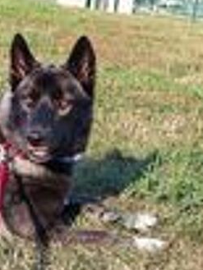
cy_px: 215
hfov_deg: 14.3
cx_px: 64
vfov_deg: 18.9
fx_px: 805
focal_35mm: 103
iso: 50
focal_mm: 6.12
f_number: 1.9
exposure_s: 1/350
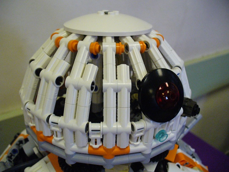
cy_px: 86
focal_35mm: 37
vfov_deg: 38.7
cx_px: 114
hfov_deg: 50.1
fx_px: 245
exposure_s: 1/80
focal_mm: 6.1
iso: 400
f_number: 2.8
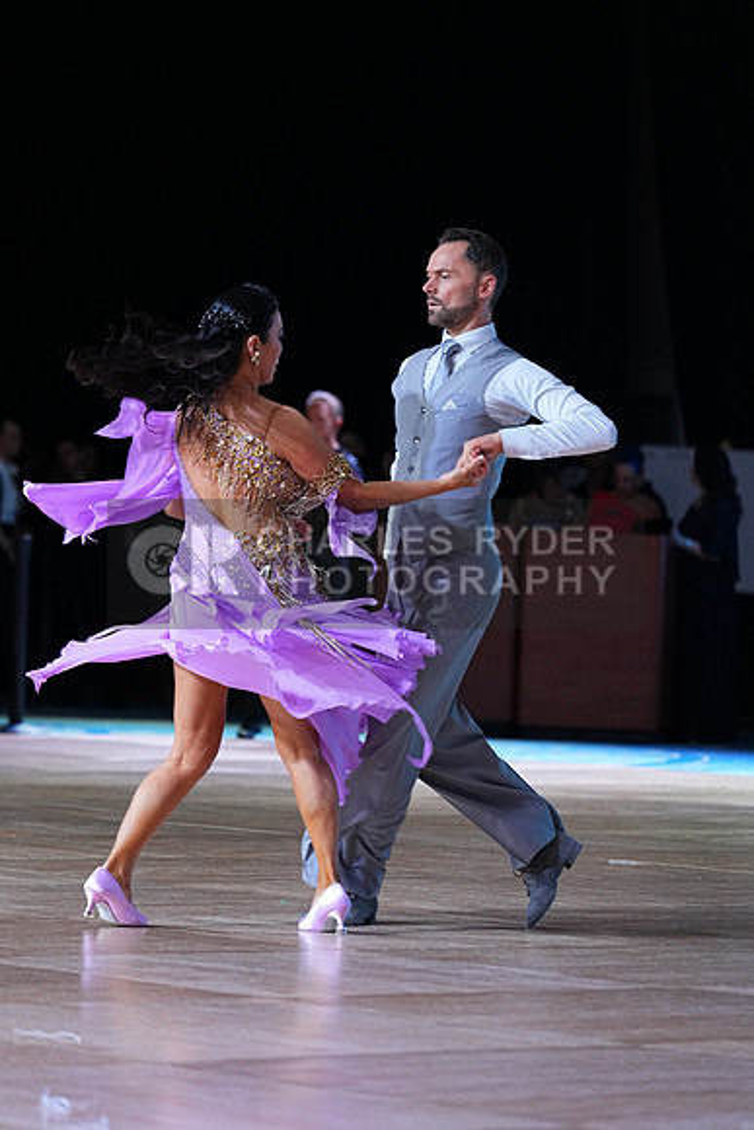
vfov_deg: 11.5
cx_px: 377
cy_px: 565
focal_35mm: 179
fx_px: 5620
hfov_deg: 7.7
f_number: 4
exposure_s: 1/500
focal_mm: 179
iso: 2000
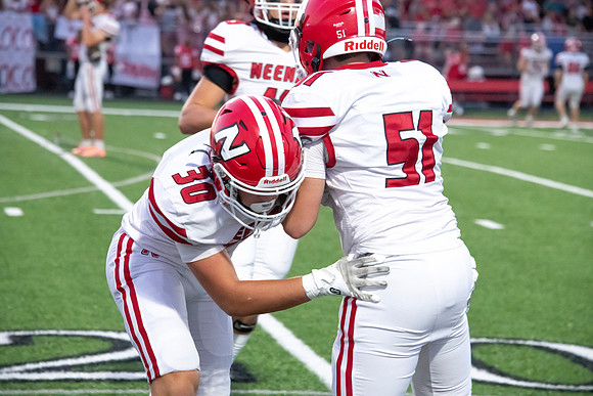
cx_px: 296
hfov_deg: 11.4
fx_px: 2966
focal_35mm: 180
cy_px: 198
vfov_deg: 7.6
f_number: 7.1
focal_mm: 180
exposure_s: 1/400
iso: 10000
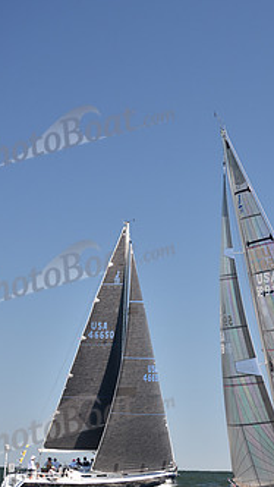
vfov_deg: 16.7
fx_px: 1652
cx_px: 251
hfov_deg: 9.4
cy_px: 327
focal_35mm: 128
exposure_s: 1/800
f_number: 2.8
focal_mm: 70
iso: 200
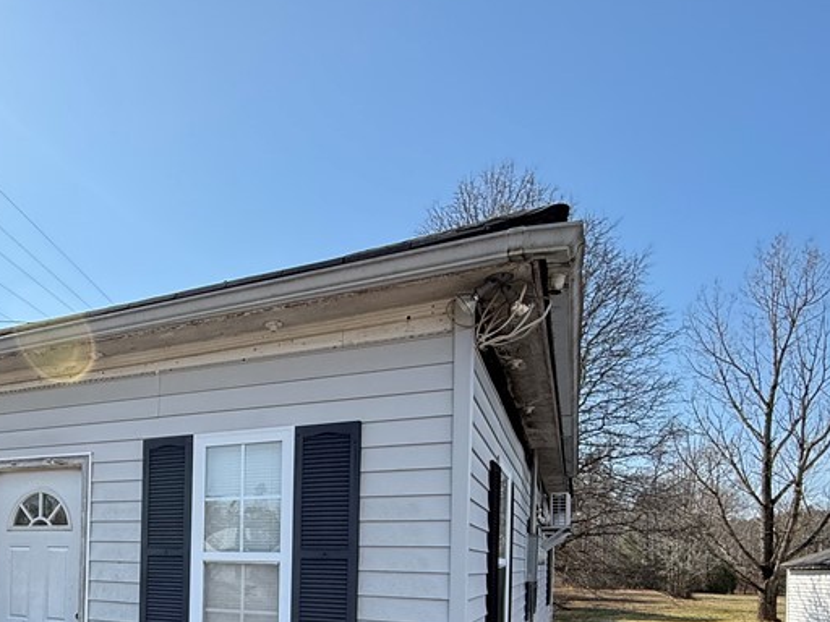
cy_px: 572
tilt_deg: -0.6
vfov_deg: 44.7
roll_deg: -1.1
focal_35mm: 28
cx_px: 211
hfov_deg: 60.1
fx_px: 671
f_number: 2.2
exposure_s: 1/1339
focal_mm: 2.22
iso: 64
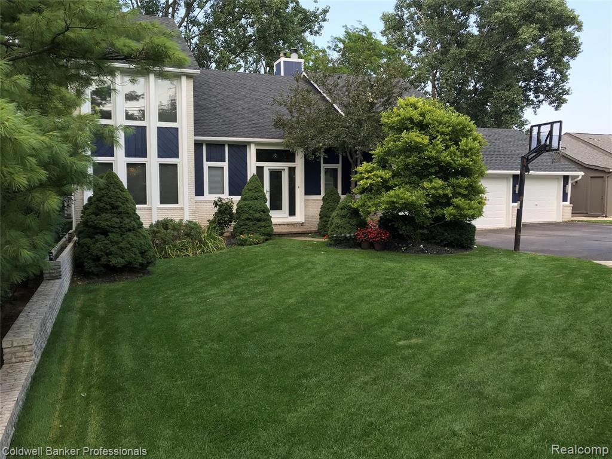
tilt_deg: -4.0
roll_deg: +0.5
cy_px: 230
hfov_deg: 63.4
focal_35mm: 28
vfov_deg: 49.7
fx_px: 495
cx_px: 306
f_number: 1.8
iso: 20
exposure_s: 1/278
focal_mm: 3.99
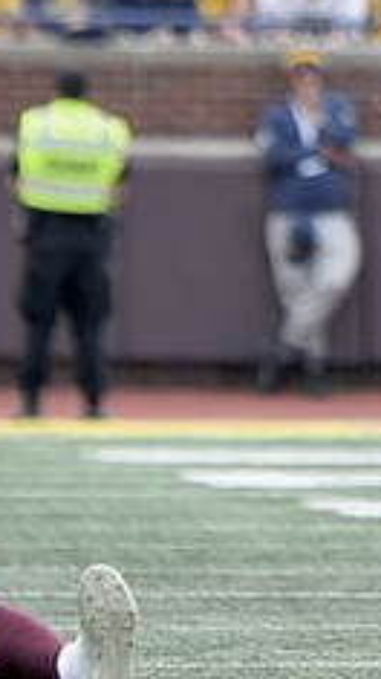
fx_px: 20928
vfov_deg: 1.9
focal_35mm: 1164
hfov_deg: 1.0
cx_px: 800
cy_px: 243
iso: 800
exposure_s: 1/1000
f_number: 5.6
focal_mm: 300
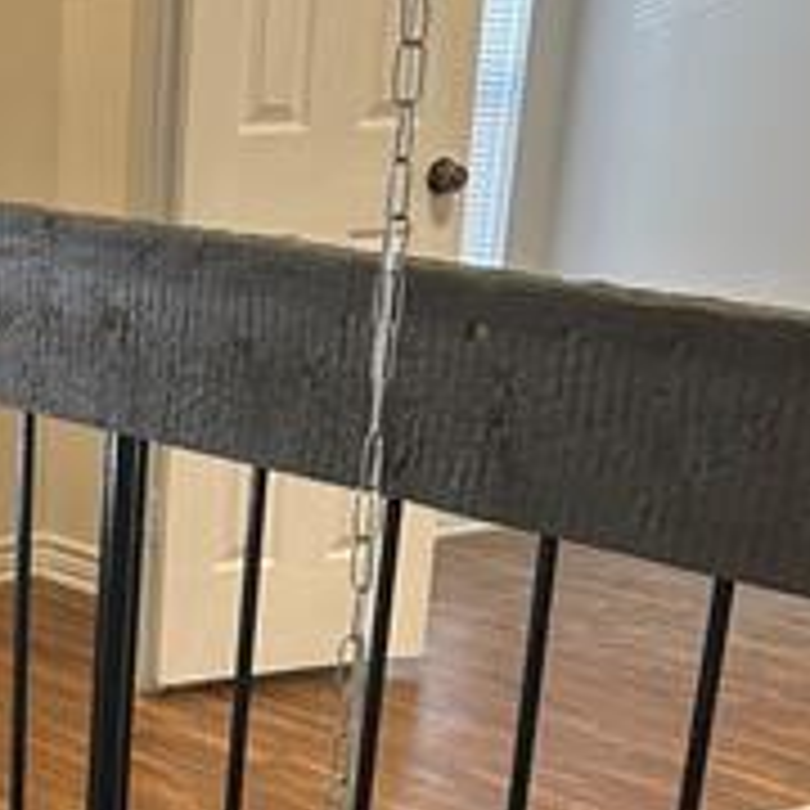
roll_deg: +0.2
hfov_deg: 17.0
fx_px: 2594
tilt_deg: -25.9
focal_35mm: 98
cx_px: -158
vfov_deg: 16.3
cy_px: 1206
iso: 80
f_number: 1.5
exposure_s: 1/60
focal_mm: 5.7
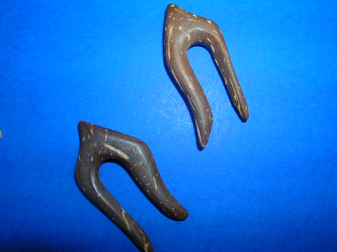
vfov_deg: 40.7
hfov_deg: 52.6
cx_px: 168
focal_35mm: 35
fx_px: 341
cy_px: 126
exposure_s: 1/60.1
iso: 50
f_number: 5.6
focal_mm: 5.8
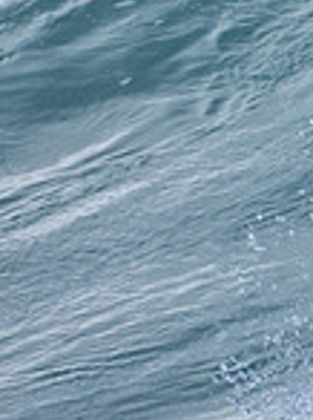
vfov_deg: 0.7
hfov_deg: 0.5
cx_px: 712
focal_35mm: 2752
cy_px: -1
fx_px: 33276
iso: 200
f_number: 5.6
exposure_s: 1/1000
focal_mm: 480
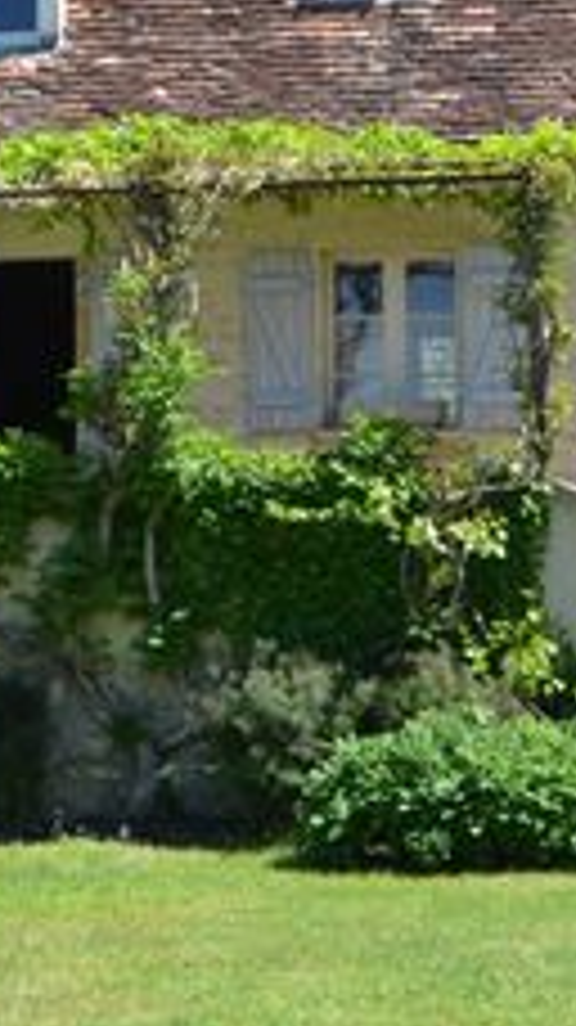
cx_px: -158
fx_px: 2811
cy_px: 274
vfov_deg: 20.5
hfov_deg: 11.4
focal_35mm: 103
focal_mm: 25
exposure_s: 1/200
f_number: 7.1
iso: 100
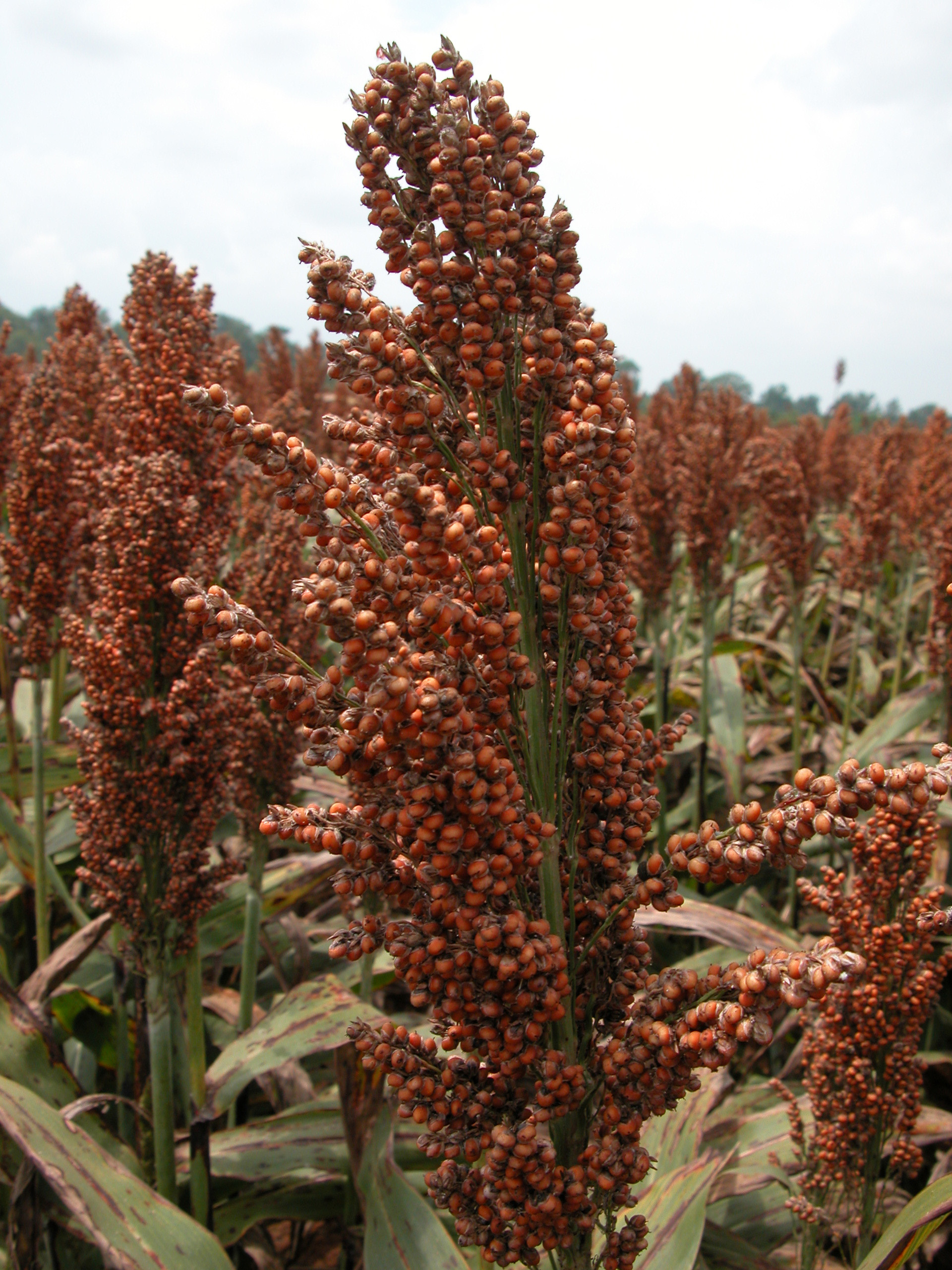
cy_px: 635
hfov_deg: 40.7
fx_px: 1283
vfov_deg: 52.6
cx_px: 476
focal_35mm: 35
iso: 100
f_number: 5.6
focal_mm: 9
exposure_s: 1/352
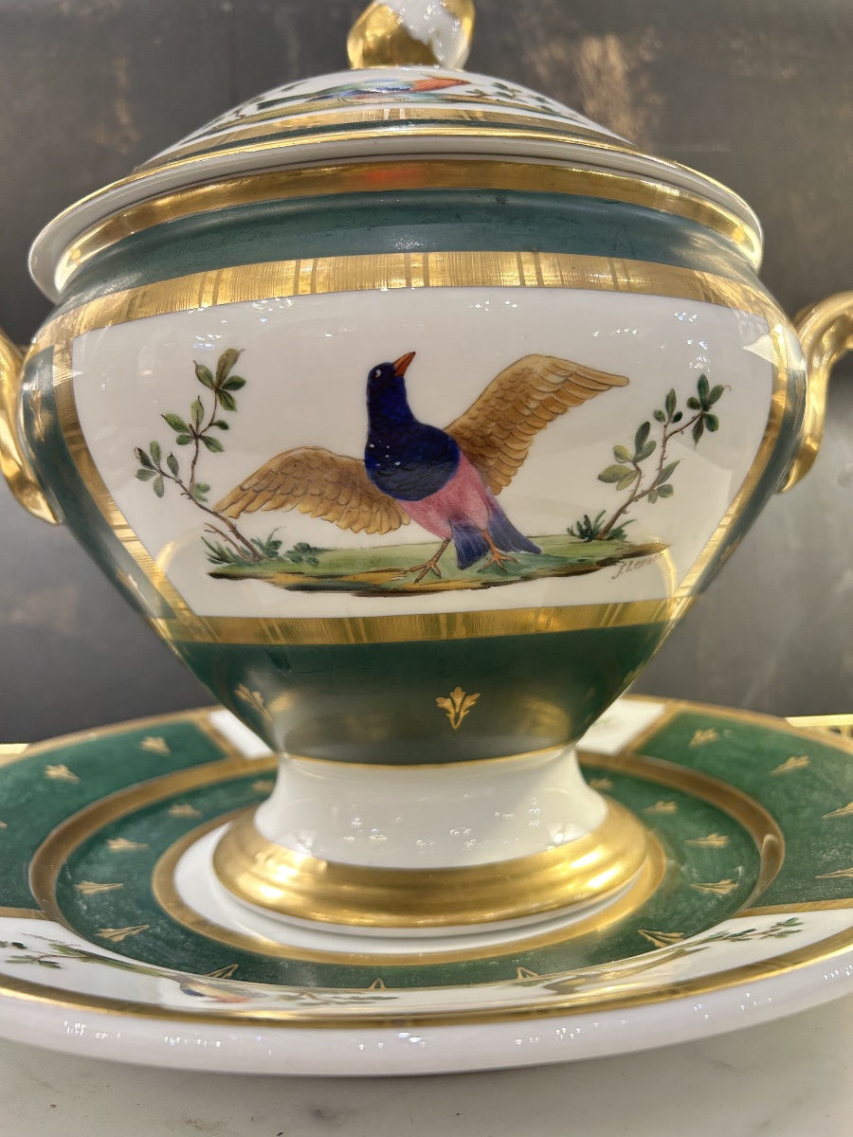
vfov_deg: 67.3
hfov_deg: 53.1
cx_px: 426
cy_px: 568
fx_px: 854
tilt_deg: -0.7
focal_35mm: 26
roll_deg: +2.2
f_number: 1.5
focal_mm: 5.7
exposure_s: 1/100
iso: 125
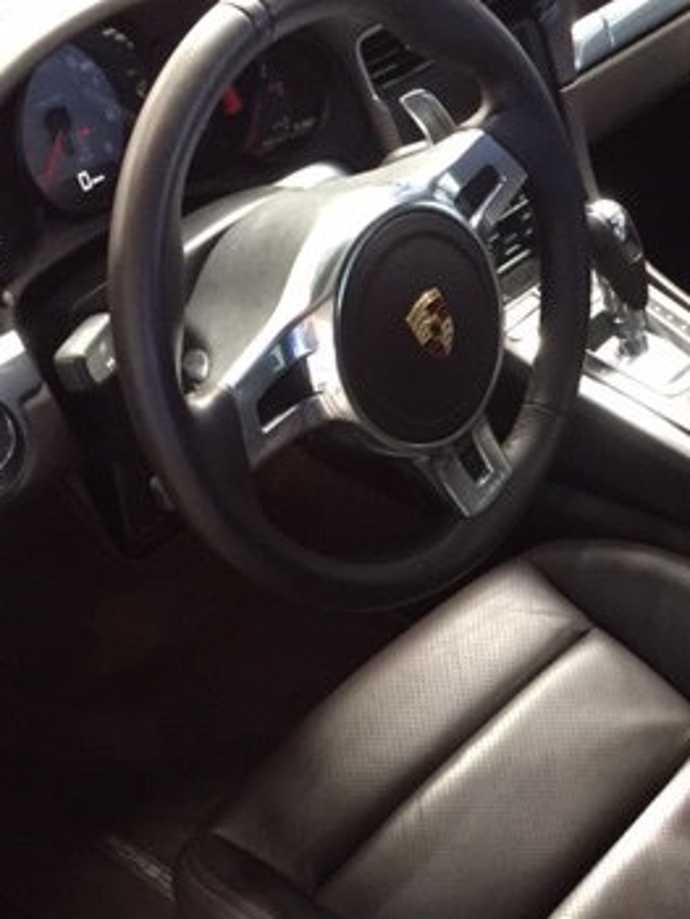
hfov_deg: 27.0
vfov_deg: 35.3
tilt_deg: -46.0
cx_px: 556
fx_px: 1407
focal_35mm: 53
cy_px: 693
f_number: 2.2
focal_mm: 4.15
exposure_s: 1/25
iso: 250
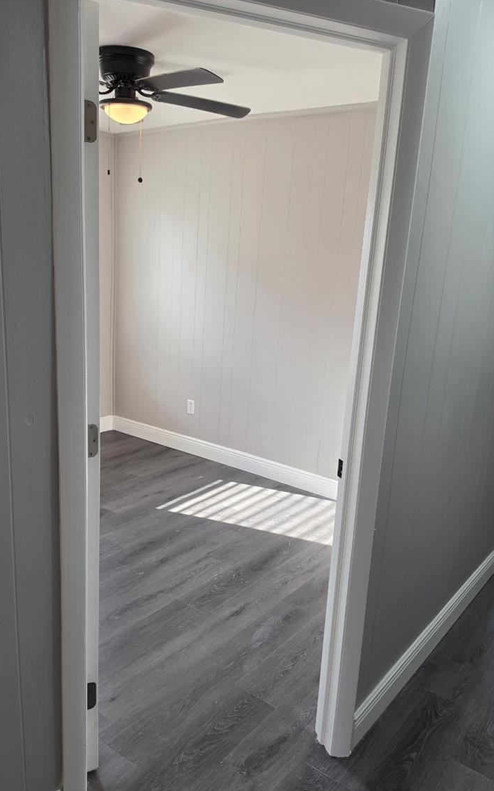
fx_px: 560
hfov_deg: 47.6
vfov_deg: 70.4
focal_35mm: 26
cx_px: 241
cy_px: 412
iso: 80
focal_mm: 6.5
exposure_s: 1/180
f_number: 1.4
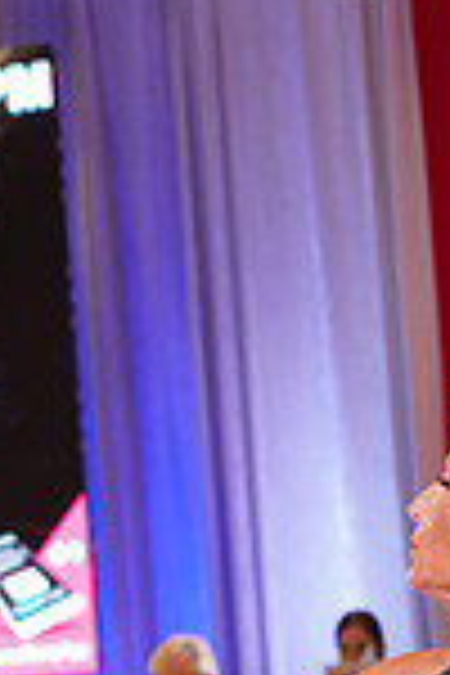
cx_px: 232
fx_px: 5081
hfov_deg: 5.1
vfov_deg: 7.4
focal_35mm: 271
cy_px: 1246
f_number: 4.5
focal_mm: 70
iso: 1600
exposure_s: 1/160
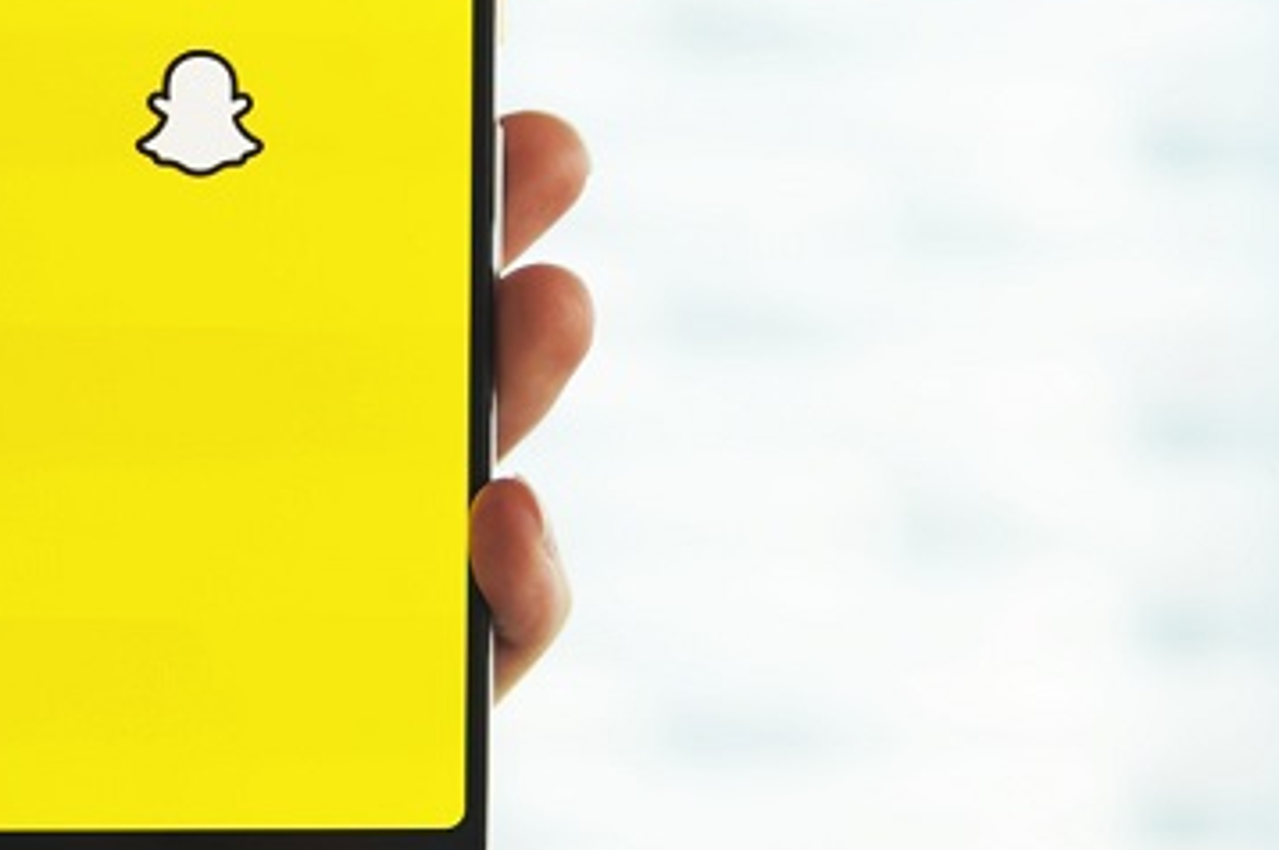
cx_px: 186
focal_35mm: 93
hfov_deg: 21.5
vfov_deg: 14.6
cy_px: 254
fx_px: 3301
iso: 100
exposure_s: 1/500
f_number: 1.6
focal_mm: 30
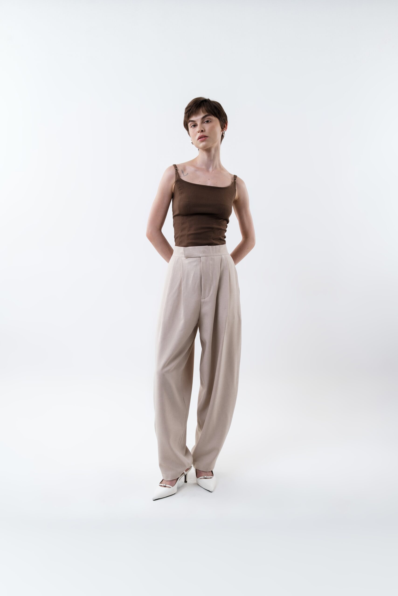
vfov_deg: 54.4
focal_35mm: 35
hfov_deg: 37.9
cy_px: 298
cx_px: 199
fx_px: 580
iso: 80
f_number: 13
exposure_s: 1/125
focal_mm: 23
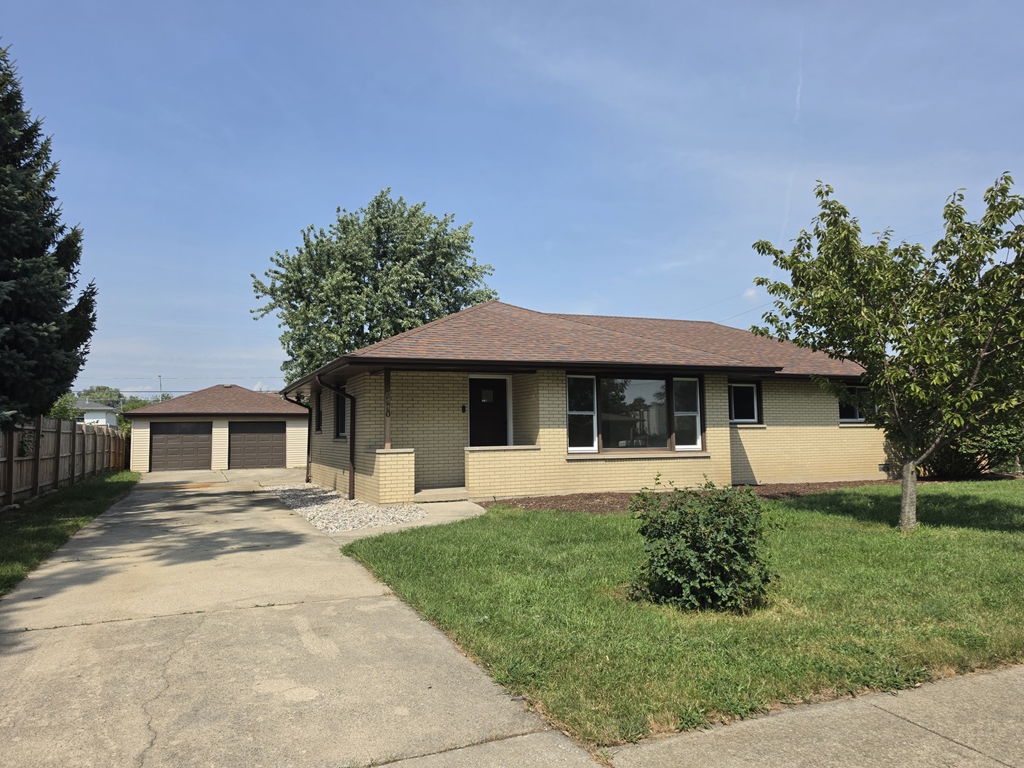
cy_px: 384
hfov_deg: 73.9
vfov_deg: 58.9
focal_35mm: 23
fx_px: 680
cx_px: 512
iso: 64
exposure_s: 1/7939
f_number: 1.4
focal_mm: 6.5
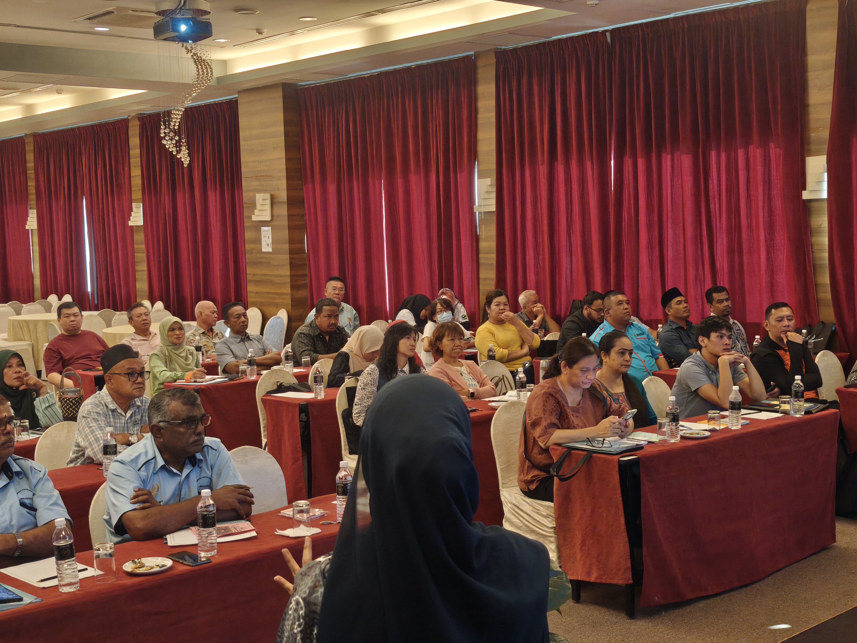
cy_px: 322
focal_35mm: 46
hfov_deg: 41.2
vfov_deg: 31.5
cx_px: 428
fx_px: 1139
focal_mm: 6.57
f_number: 1.6
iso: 400
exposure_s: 1/50
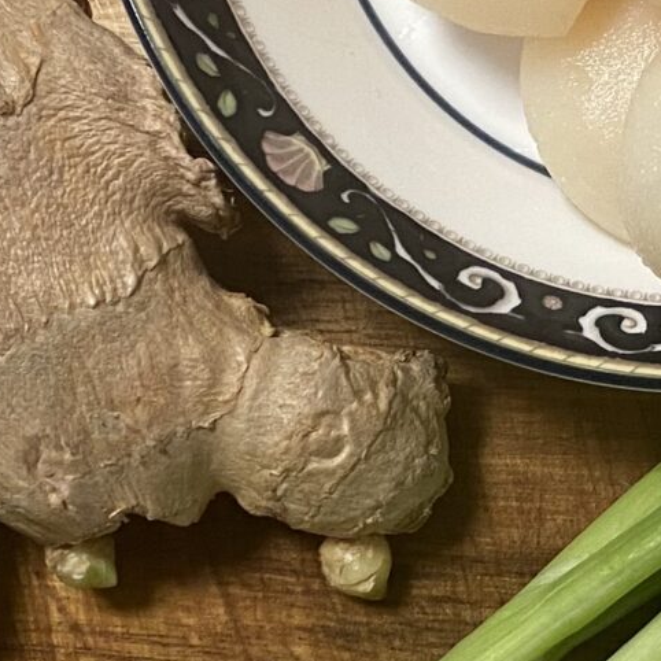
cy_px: 539
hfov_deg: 14.1
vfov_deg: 14.2
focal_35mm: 122
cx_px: 639
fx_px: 2636
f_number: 1.8
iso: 100
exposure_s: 1/60
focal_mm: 4.25
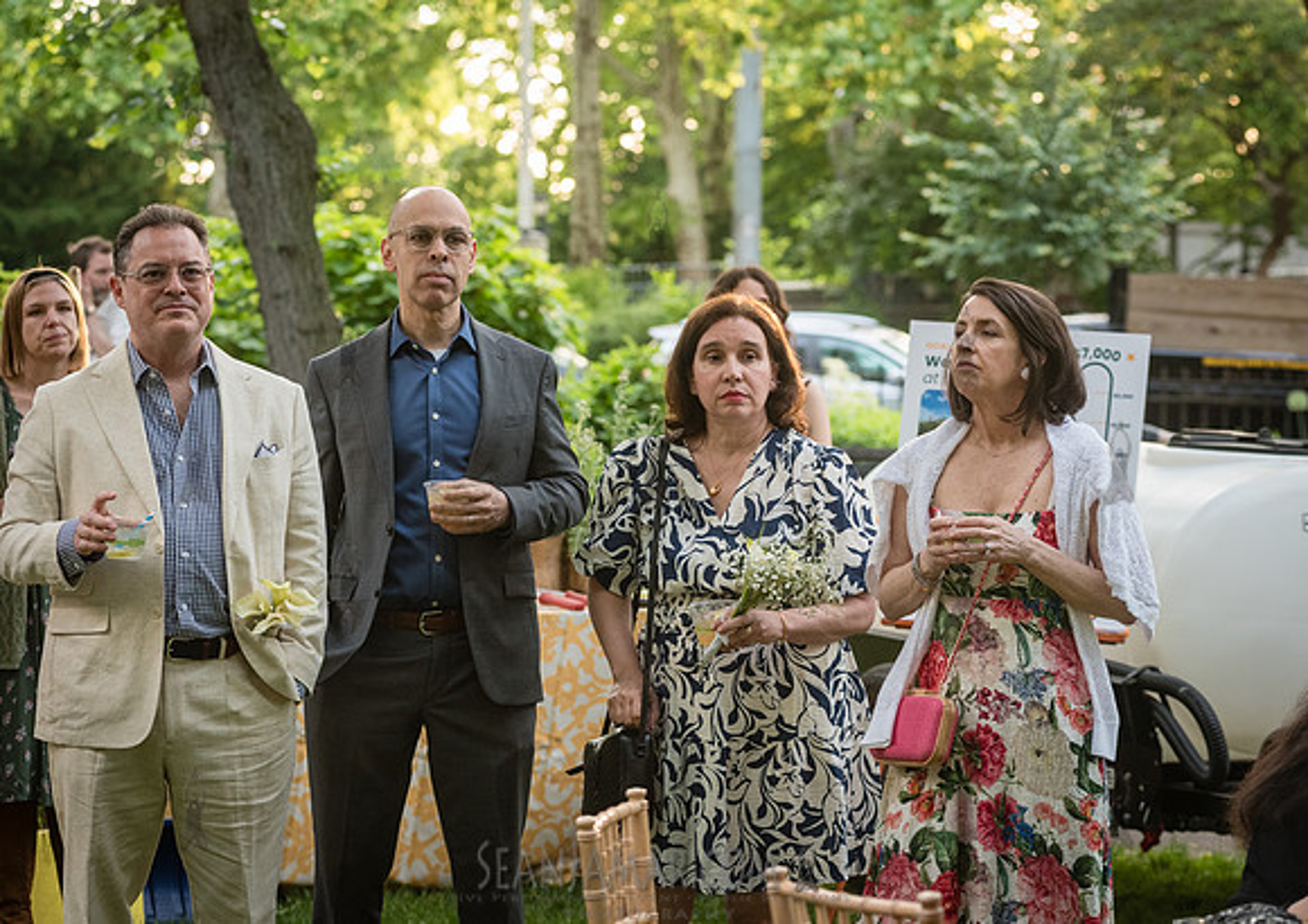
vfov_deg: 12.8
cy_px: 453
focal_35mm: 111
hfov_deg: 18.1
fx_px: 4116
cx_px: 705
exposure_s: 1/250
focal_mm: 105
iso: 2000
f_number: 5
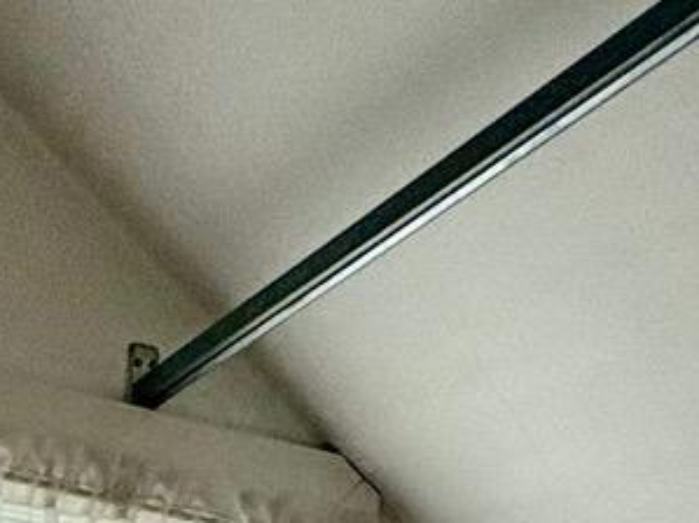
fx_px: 1938
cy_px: 1308
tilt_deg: -6.1
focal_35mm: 96
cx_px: 178
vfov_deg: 12.0
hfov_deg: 20.3
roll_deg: -3.9
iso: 250
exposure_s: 1/78
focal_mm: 2.22
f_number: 2.2
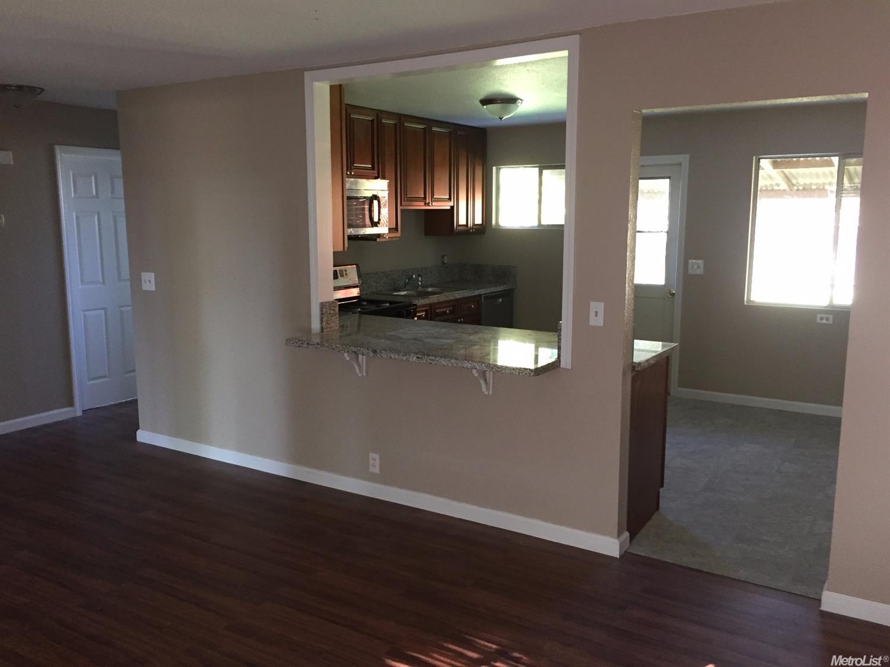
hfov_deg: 61.7
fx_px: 745
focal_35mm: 29
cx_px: 445
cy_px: 334
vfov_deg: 48.2
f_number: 2.2
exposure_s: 1/30
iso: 160
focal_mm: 4.15
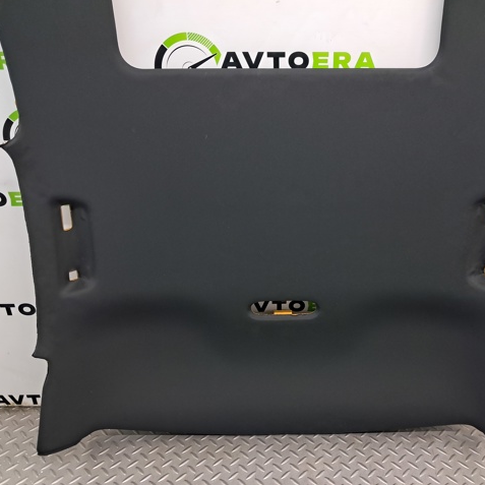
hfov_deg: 50.7
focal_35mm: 32
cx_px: 297
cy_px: 242
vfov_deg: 51.1
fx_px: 507
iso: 125
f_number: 1.8
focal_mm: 4
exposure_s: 1/50
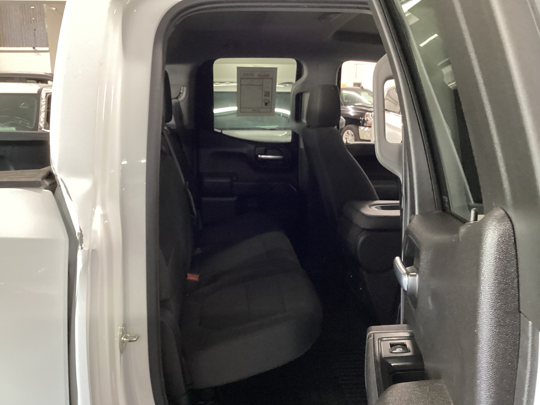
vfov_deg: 45.4
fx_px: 484
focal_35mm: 31
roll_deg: +0.0
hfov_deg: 58.4
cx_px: 270
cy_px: 202
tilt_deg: -14.4
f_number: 2.4
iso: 320
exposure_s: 1/33
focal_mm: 3.3
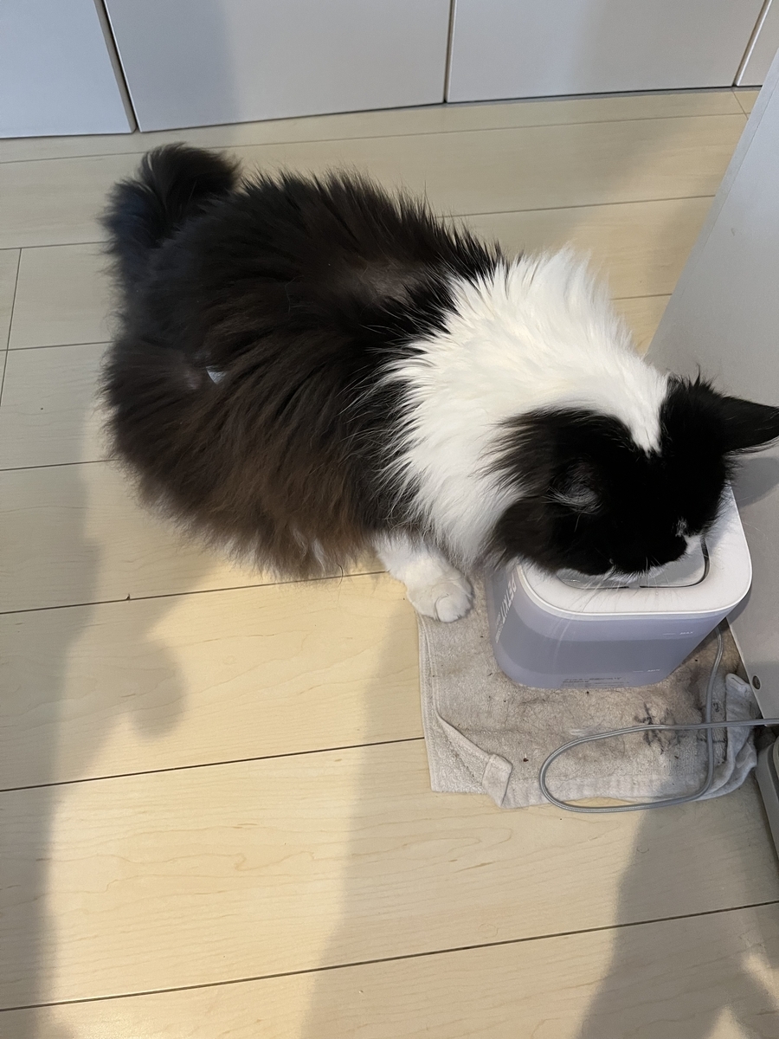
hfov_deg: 53.1
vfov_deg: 67.3
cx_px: 390
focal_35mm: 26
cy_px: 520
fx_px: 780
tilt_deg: -61.8
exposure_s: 1/60
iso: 320
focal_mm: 5.1
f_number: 1.6
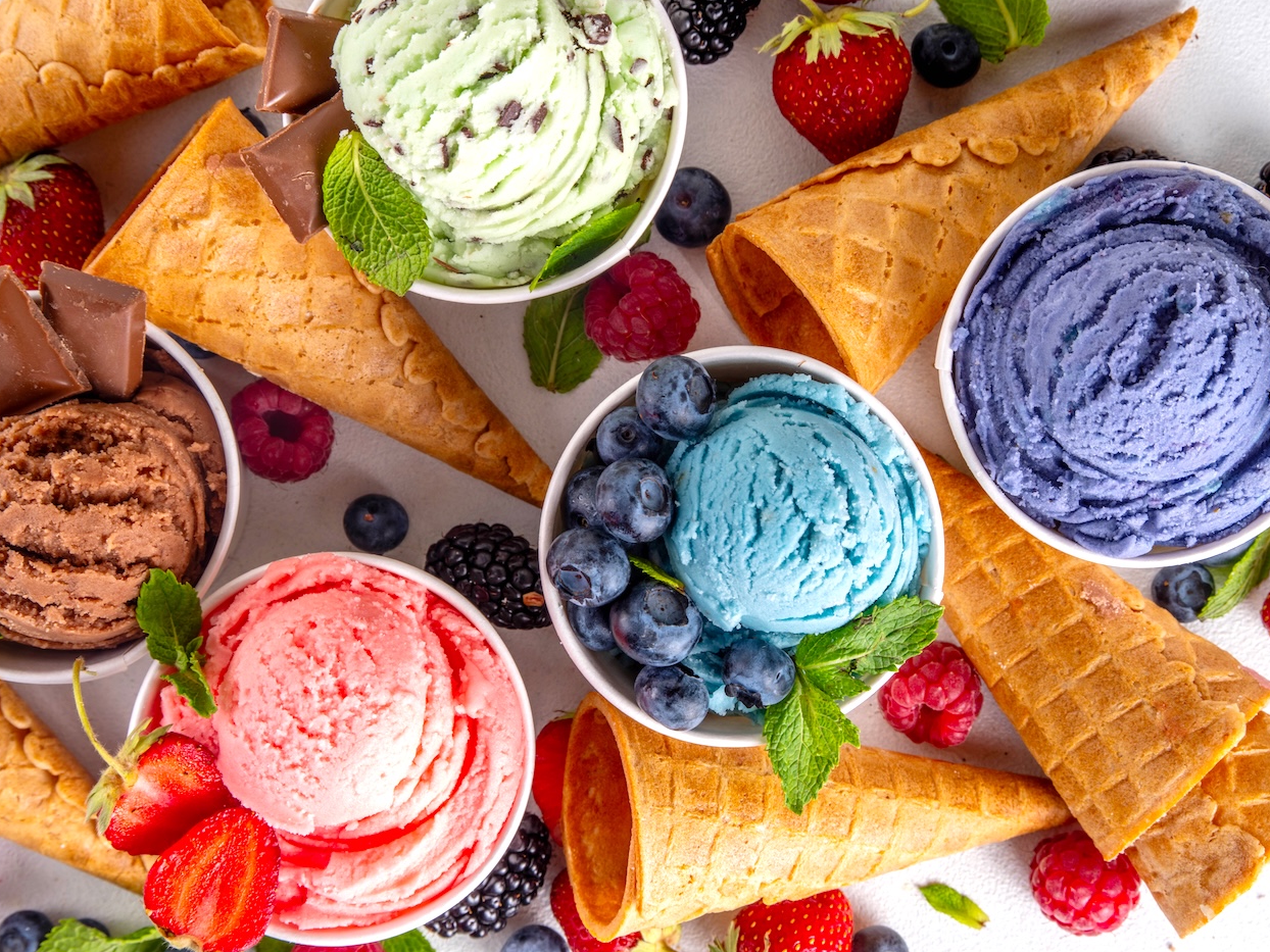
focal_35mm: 69
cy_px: 472
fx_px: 2531
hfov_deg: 28.1
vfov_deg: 21.3
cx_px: 561
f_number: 16
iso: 100
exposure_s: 1/100
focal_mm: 63
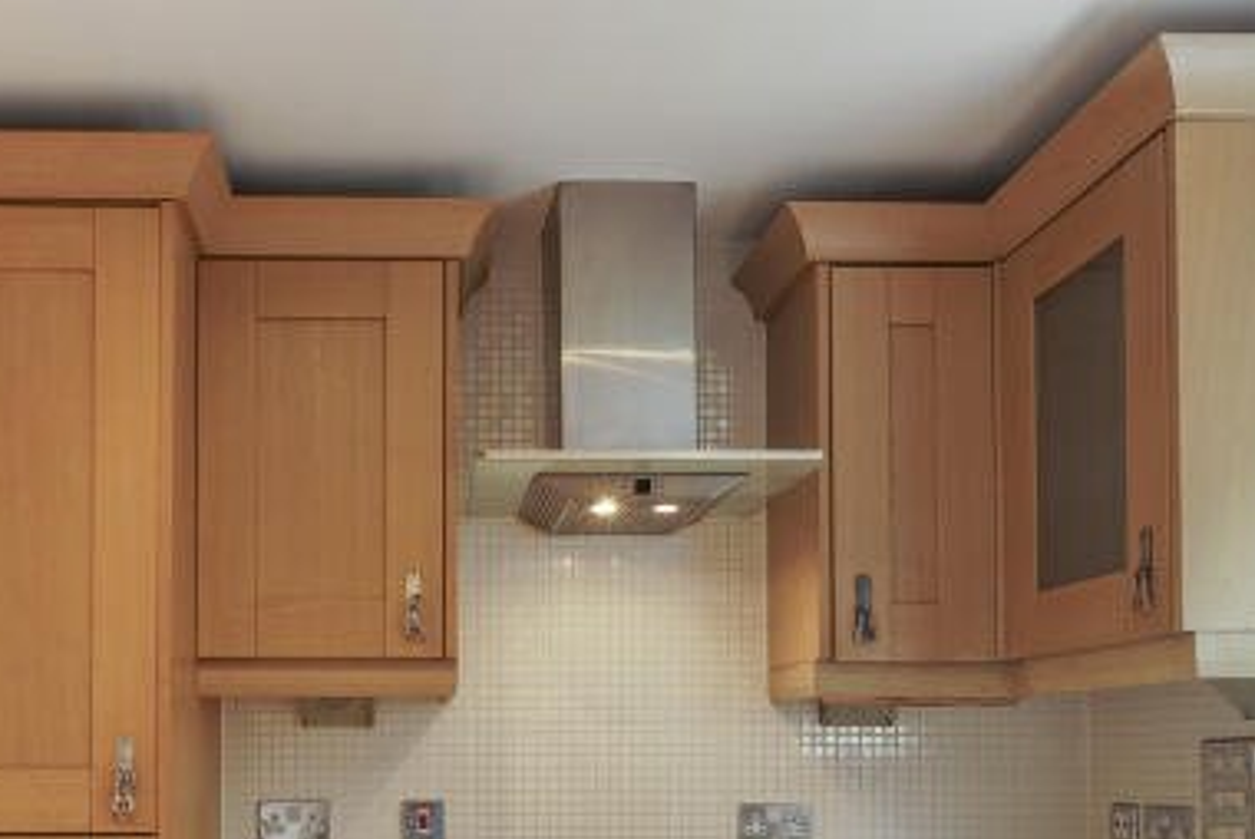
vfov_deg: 35.7
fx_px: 1221
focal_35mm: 35
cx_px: 452
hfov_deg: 53.6
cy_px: 755
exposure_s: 1/30
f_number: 11
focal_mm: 13
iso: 200
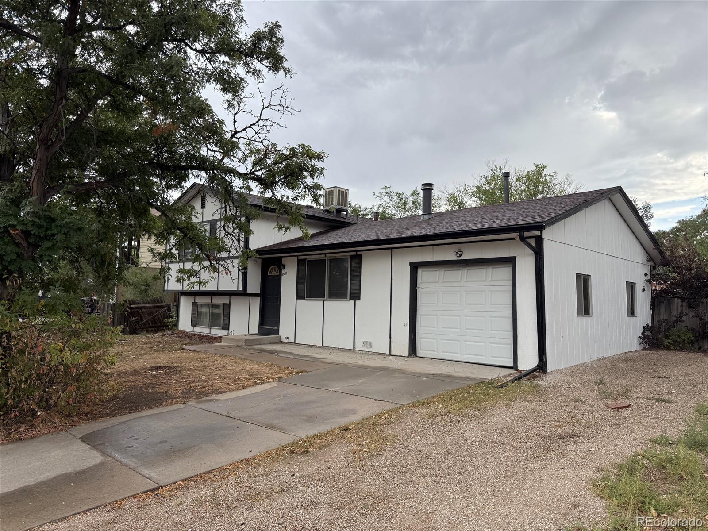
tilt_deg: +4.8
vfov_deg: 56.8
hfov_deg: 71.6
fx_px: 491
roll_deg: -1.1
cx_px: 354
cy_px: 266
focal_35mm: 24
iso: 80
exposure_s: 1/1106
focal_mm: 6.76
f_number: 1.78
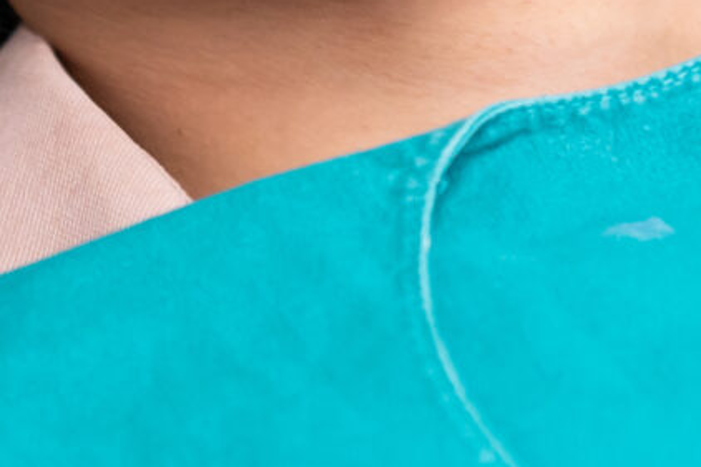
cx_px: -492
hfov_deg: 7.4
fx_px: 5314
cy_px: -687
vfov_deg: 4.9
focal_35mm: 273
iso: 640
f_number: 2.8
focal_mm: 45
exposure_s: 1/250
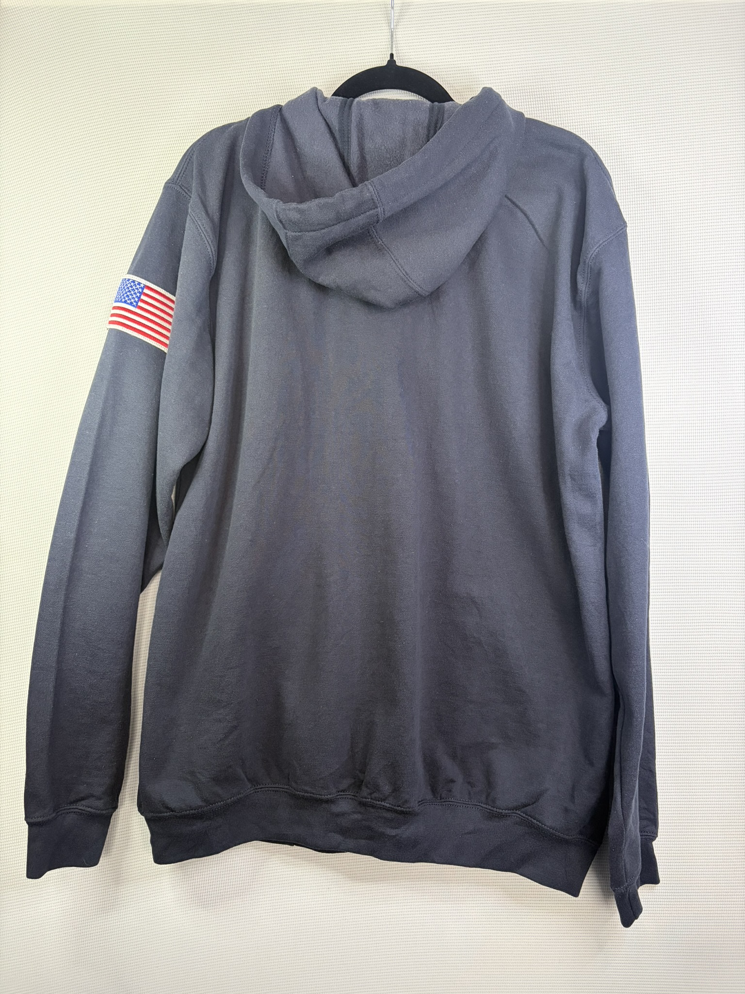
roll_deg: -0.9
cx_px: 372
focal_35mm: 26
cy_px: 497
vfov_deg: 67.3
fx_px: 746
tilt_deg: -11.4
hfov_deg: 53.1
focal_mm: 5.96
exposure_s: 1/60
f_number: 1.6
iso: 250
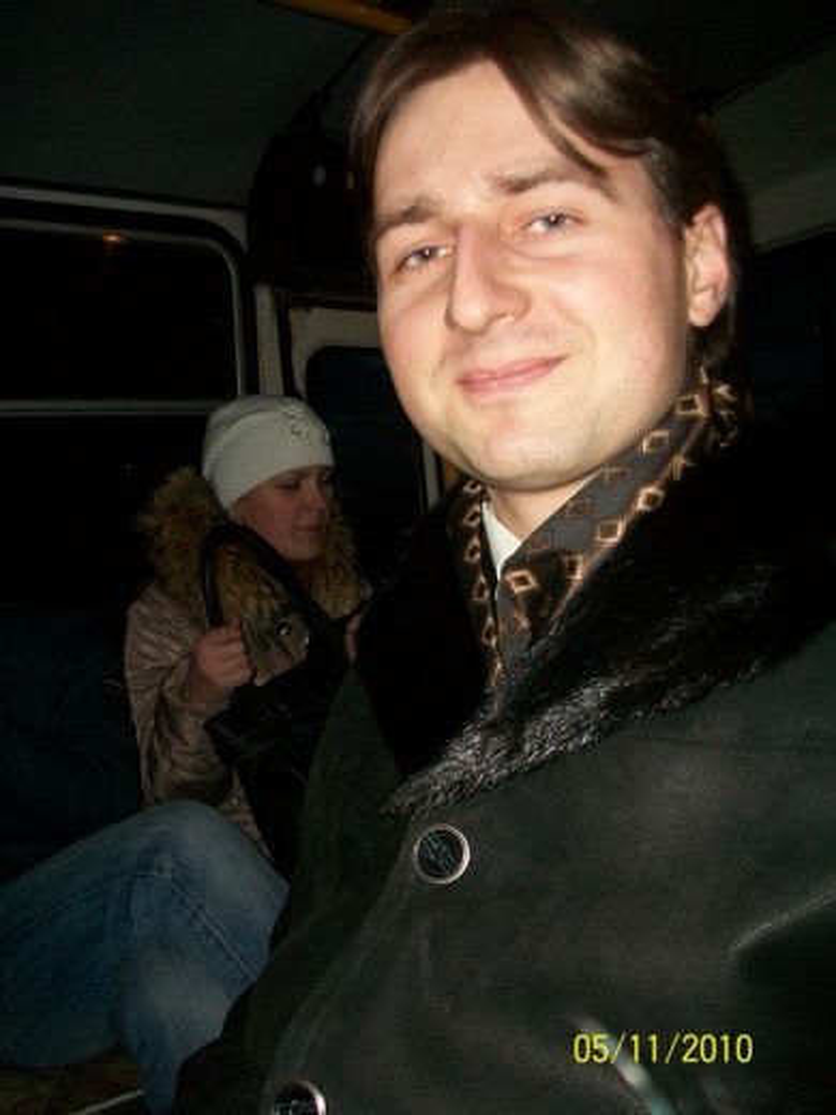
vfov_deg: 54.0
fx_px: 1095
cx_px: 418
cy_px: 558
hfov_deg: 41.8
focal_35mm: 34
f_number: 2.8
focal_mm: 5.7
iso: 120
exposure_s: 1/60
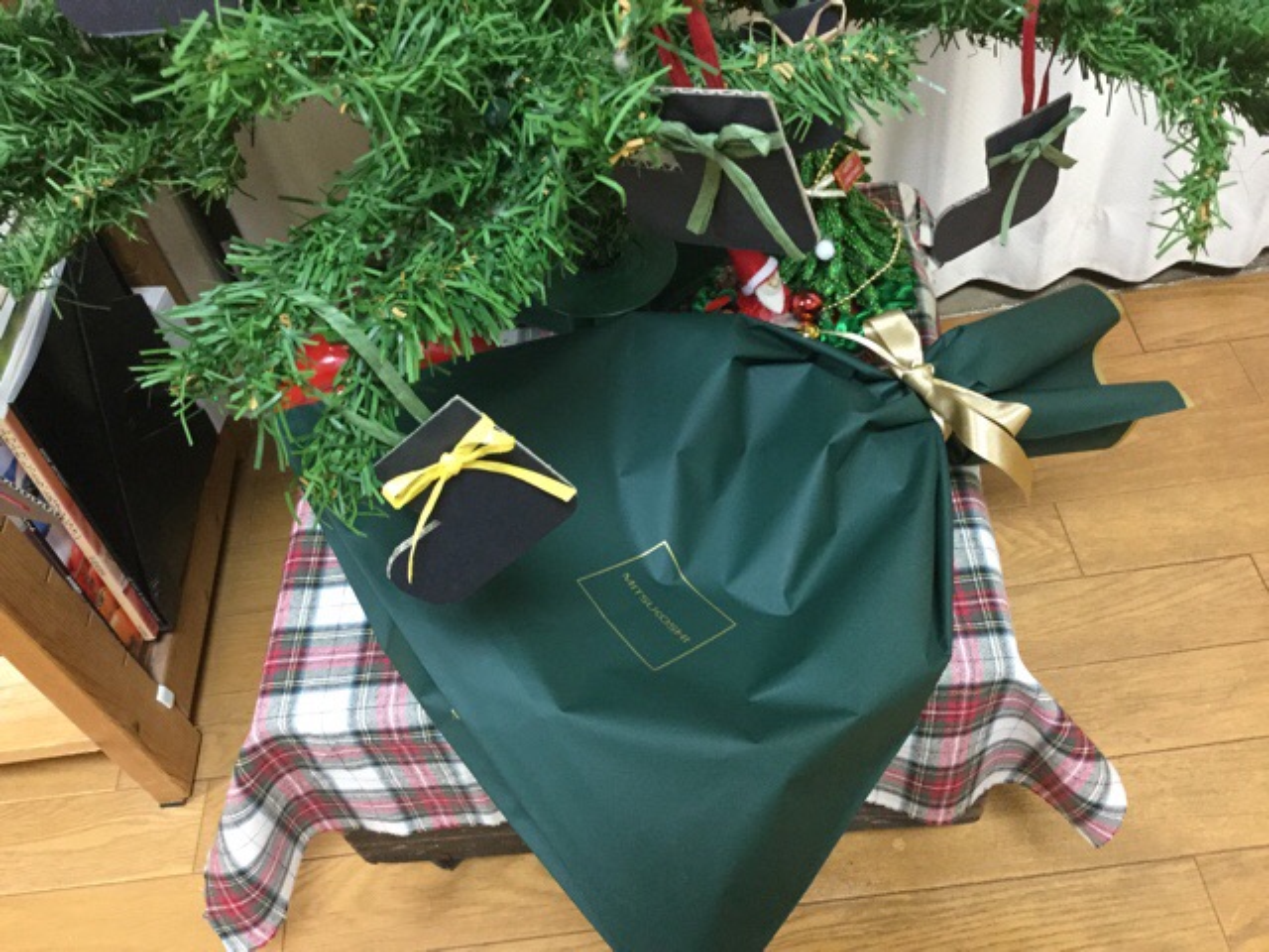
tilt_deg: -51.4
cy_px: 476
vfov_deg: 45.4
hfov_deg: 58.4
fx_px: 1136
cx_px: 634
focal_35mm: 31
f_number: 2.4
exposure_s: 1/20
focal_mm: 3.3
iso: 200
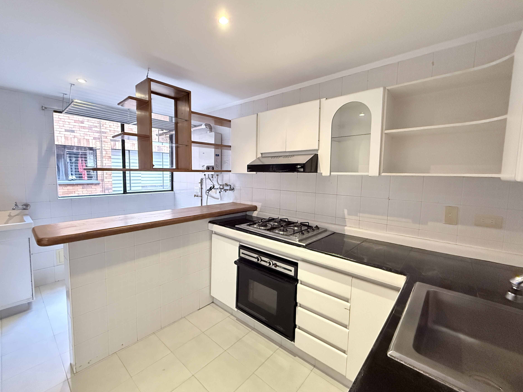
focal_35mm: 15
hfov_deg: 98.1
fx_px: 227
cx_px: 254
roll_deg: -0.9
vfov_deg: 81.7
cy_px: 193
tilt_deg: -4.5
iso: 1250
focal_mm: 2.22
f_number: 2.2
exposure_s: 1/60
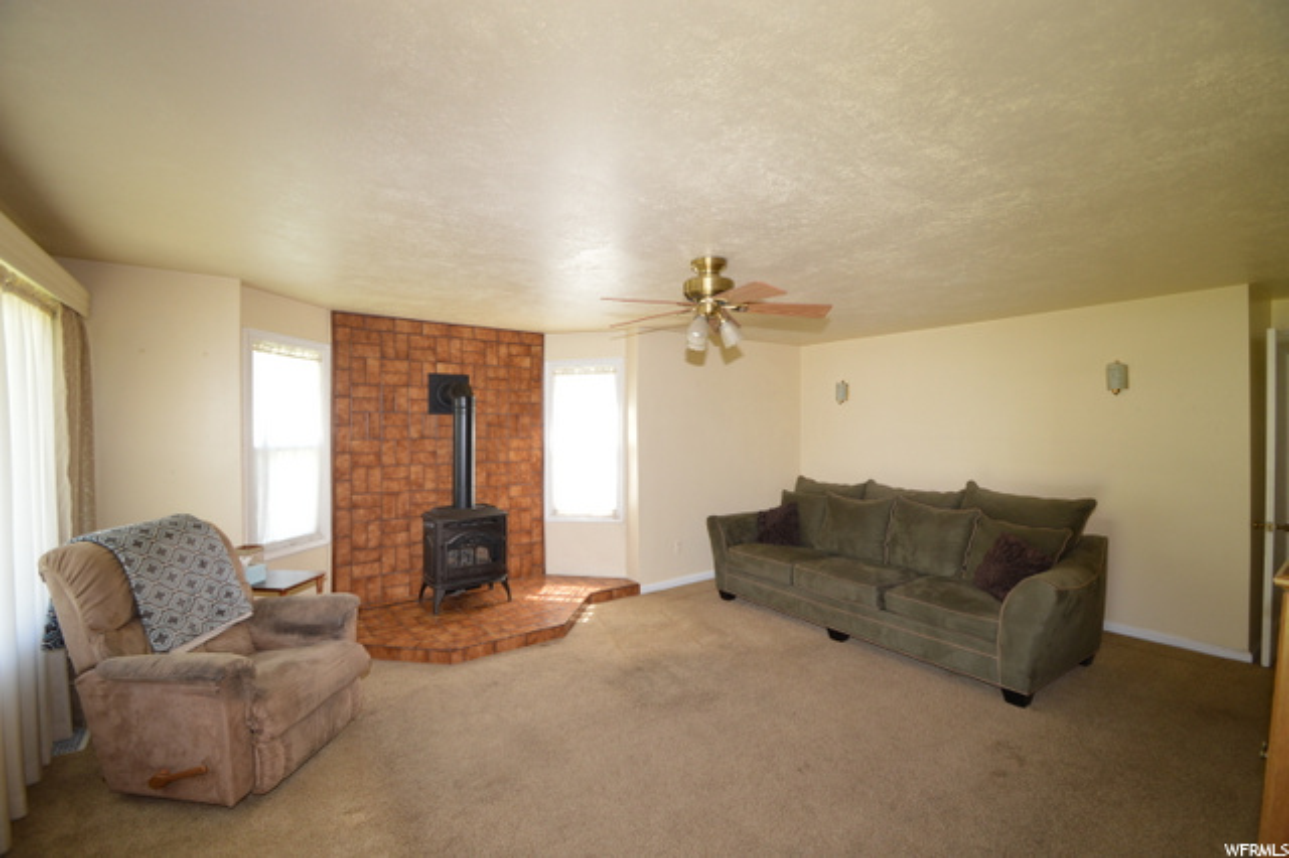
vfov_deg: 77.3
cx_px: 644
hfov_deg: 100.4
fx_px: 537
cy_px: 429
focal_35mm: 15
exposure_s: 1/60
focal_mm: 10
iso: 400
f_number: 4
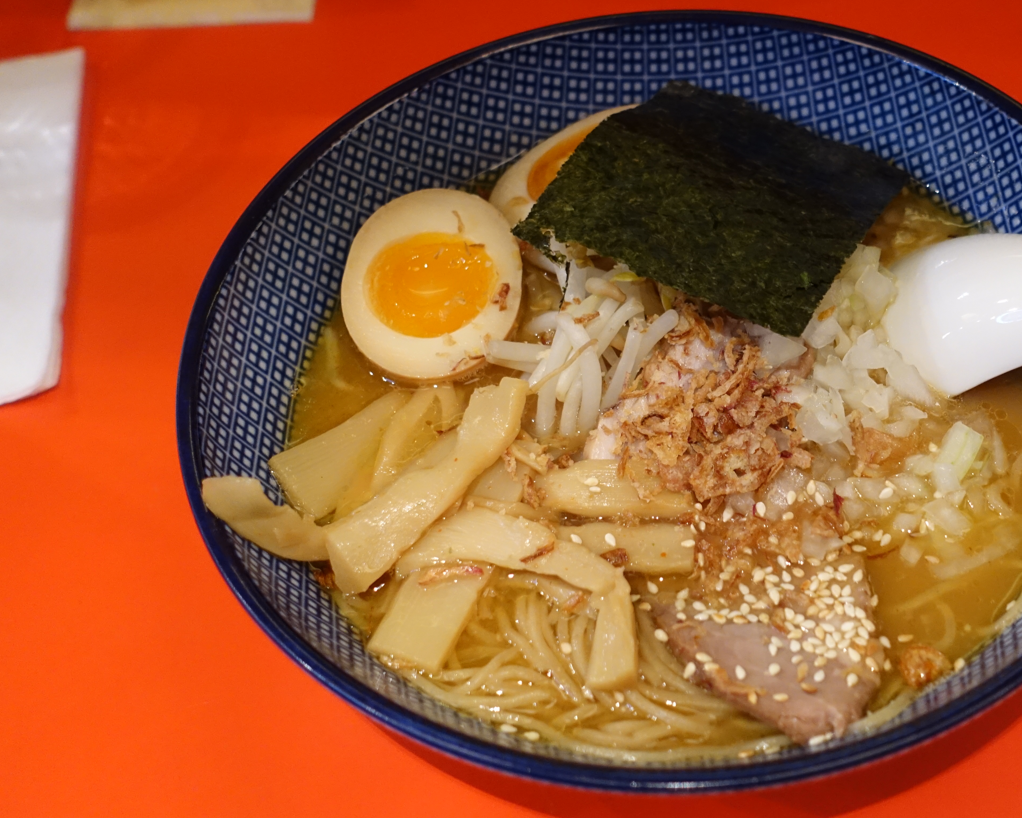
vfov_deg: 27.6
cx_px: 680
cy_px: 349
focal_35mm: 55
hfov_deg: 33.8
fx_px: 1664
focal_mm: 15.1
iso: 1000
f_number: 2.8
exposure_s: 1/50
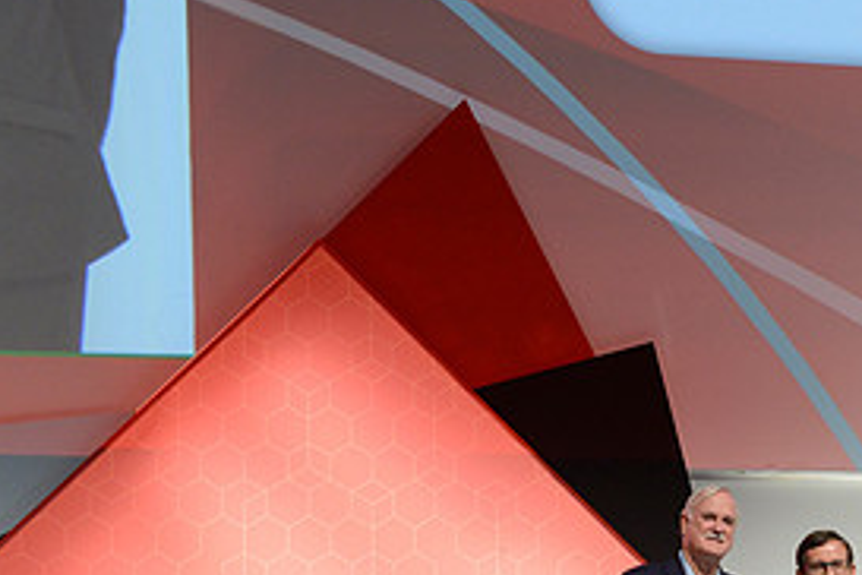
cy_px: 564
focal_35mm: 123
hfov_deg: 16.4
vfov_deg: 11.0
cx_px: 827
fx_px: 2945
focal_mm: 58
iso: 2500
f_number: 8
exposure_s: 1/100
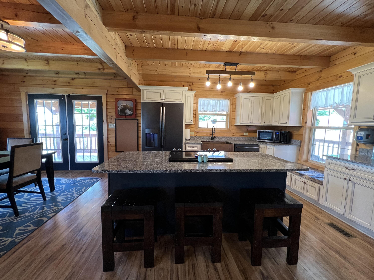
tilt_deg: -5.8
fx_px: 140
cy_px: 140
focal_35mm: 13
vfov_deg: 89.9
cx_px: 187
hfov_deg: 106.2
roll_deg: -1.2
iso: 250
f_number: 1.8
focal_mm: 1.57
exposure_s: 1/60
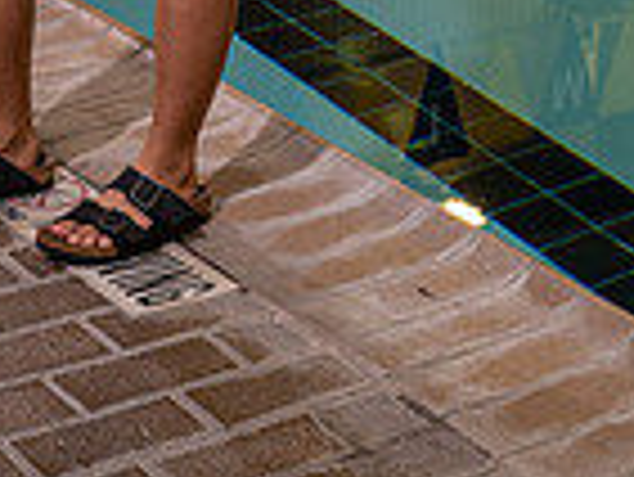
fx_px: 2310
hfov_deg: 15.6
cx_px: 351
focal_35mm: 126
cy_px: -513
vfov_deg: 10.7
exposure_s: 1/250
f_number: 5.6
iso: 800
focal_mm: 41
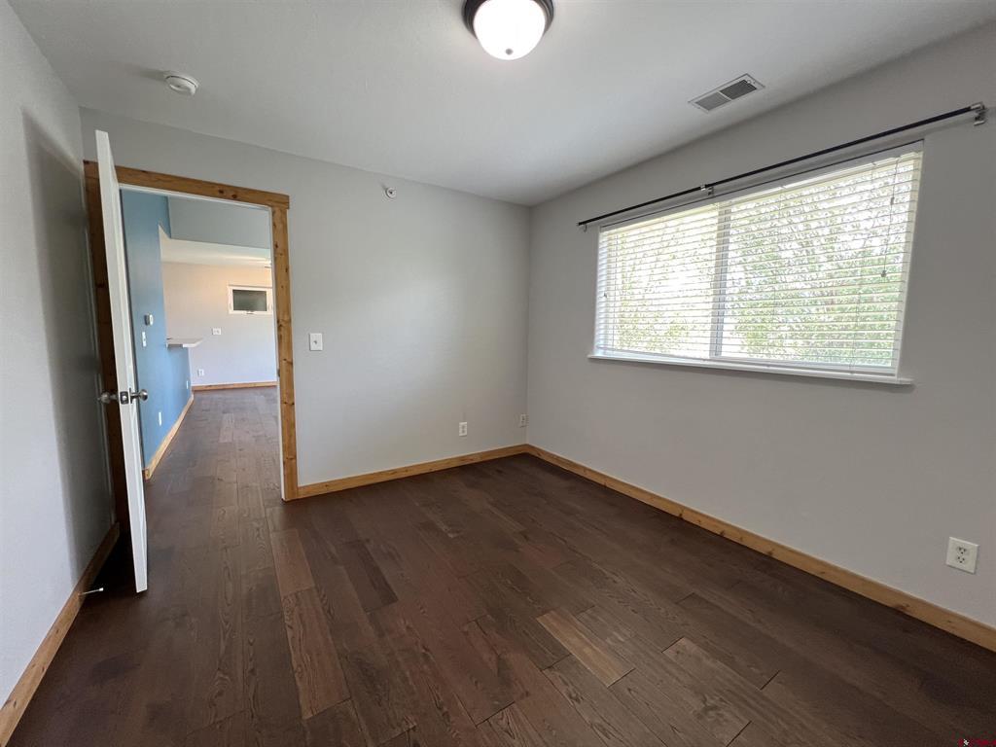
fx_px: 374
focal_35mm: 13
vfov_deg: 89.9
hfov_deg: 106.2
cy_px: 374
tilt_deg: -6.0
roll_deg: -0.3
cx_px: 498
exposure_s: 1/60
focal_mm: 1.57
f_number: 1.8
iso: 200
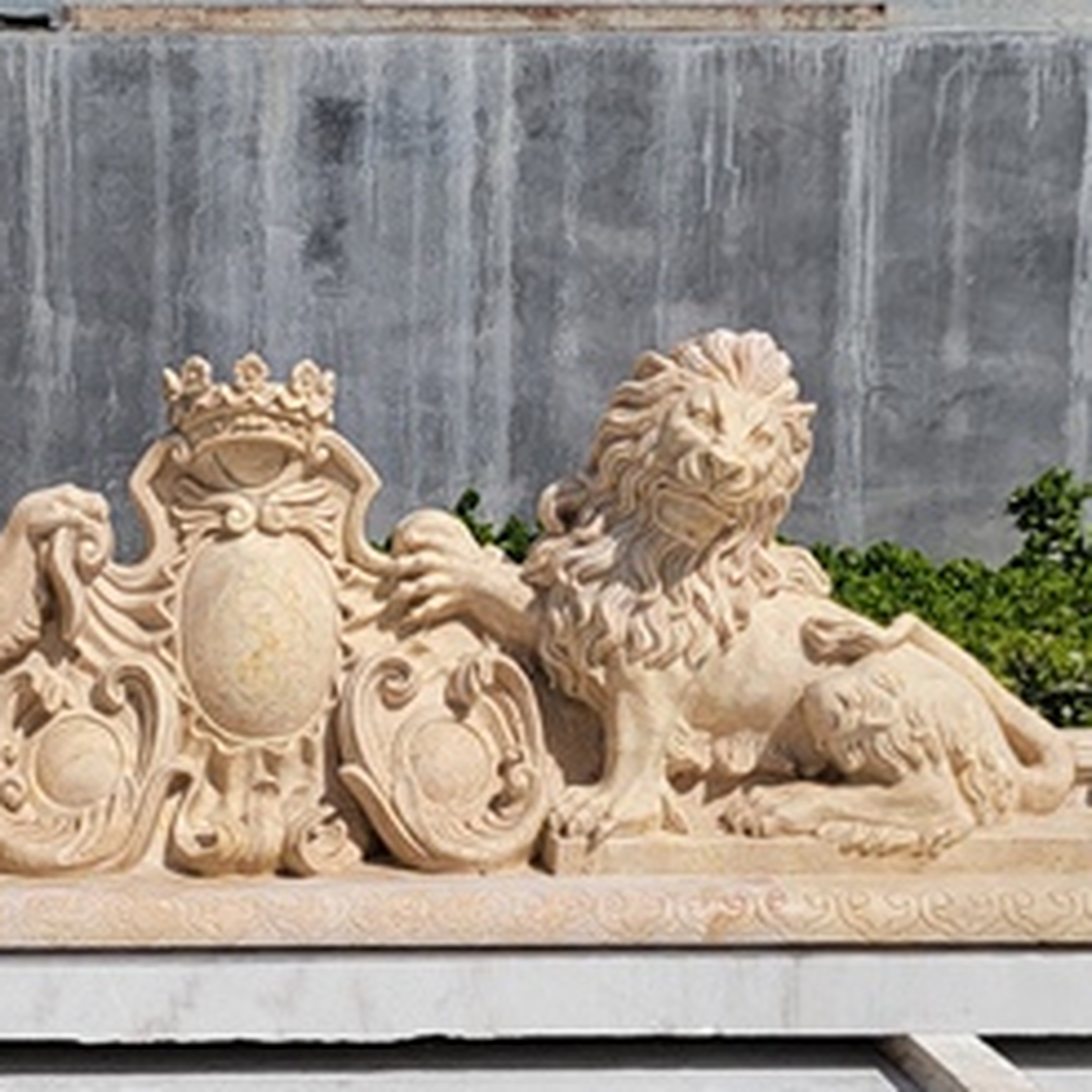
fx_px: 2463
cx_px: 226
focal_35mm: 69
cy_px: 755
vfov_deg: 24.8
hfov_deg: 24.6
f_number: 1.8
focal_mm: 6.7
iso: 16
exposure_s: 1/2600
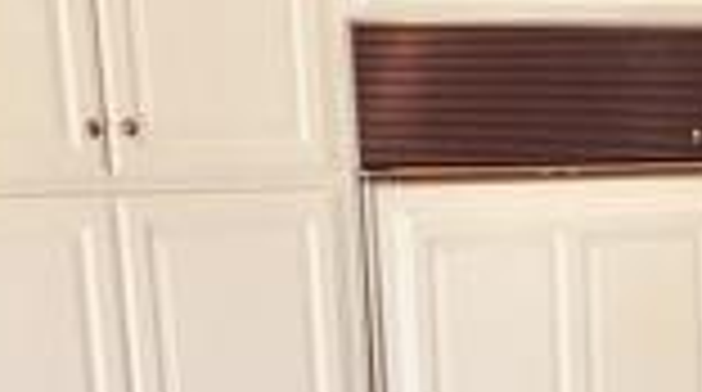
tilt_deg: -16.5
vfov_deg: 8.6
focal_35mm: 130
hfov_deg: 16.0
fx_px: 2415
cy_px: 861
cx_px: 801
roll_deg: +0.1
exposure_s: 1/30
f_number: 2.2
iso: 32
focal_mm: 4.15
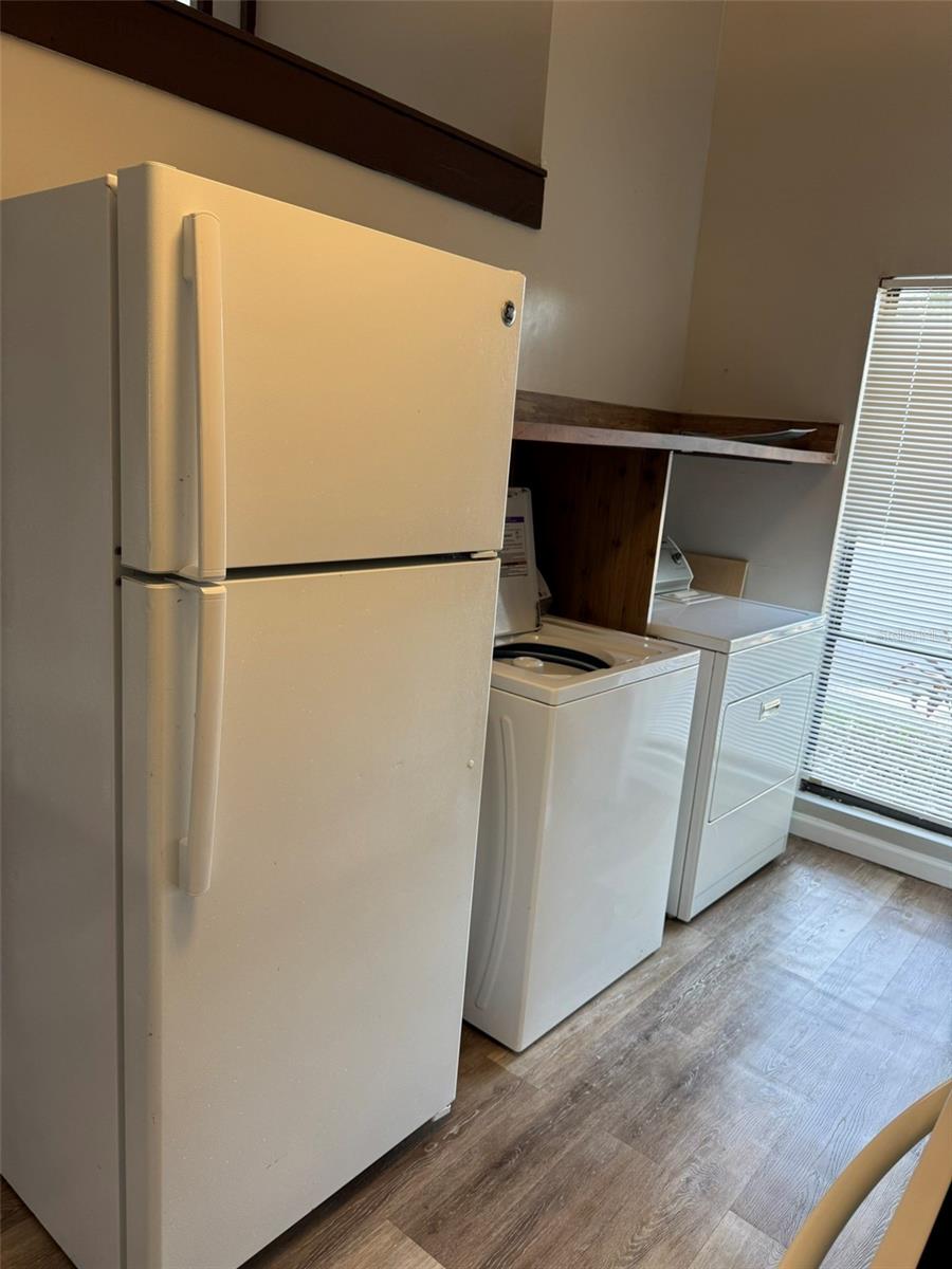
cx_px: 476
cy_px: 634
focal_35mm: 24
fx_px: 880
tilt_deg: -13.1
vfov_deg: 71.6
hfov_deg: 56.8
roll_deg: -4.4
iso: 125
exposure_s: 1/60
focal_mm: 6.76
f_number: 1.78
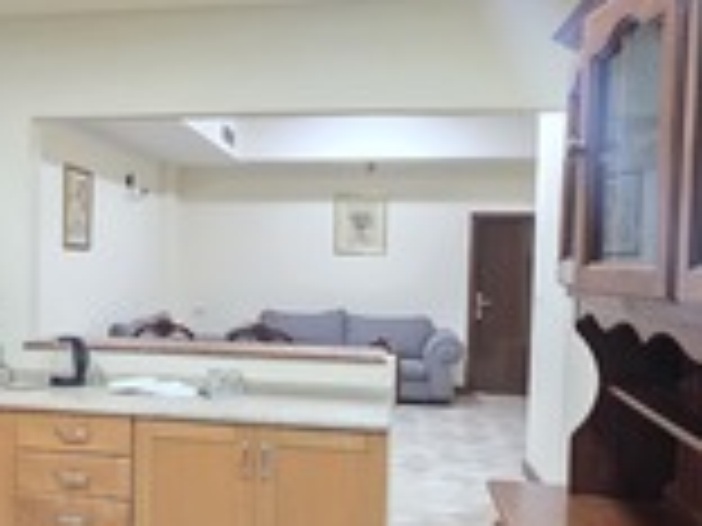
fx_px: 771
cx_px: 209
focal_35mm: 38
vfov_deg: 37.6
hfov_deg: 47.8
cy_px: 312
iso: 640
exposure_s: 1/50
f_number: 1.9
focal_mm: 2.2
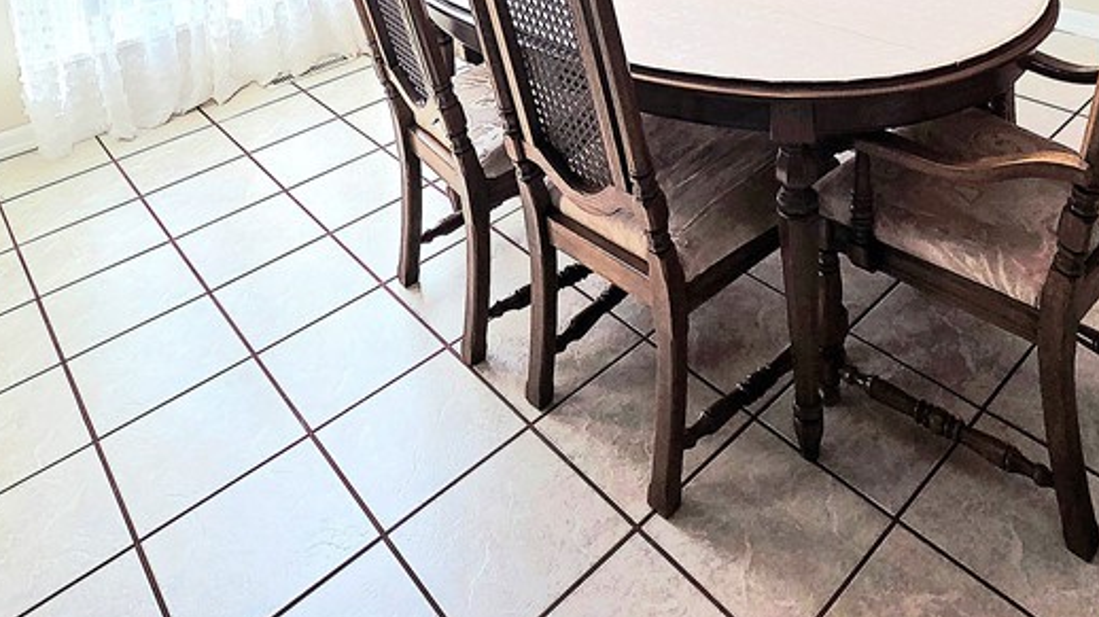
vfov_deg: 31.8
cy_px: -182
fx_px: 816
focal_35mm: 28
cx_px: 649
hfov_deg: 67.4
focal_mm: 2.2
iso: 50
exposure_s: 1/154
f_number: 2.2
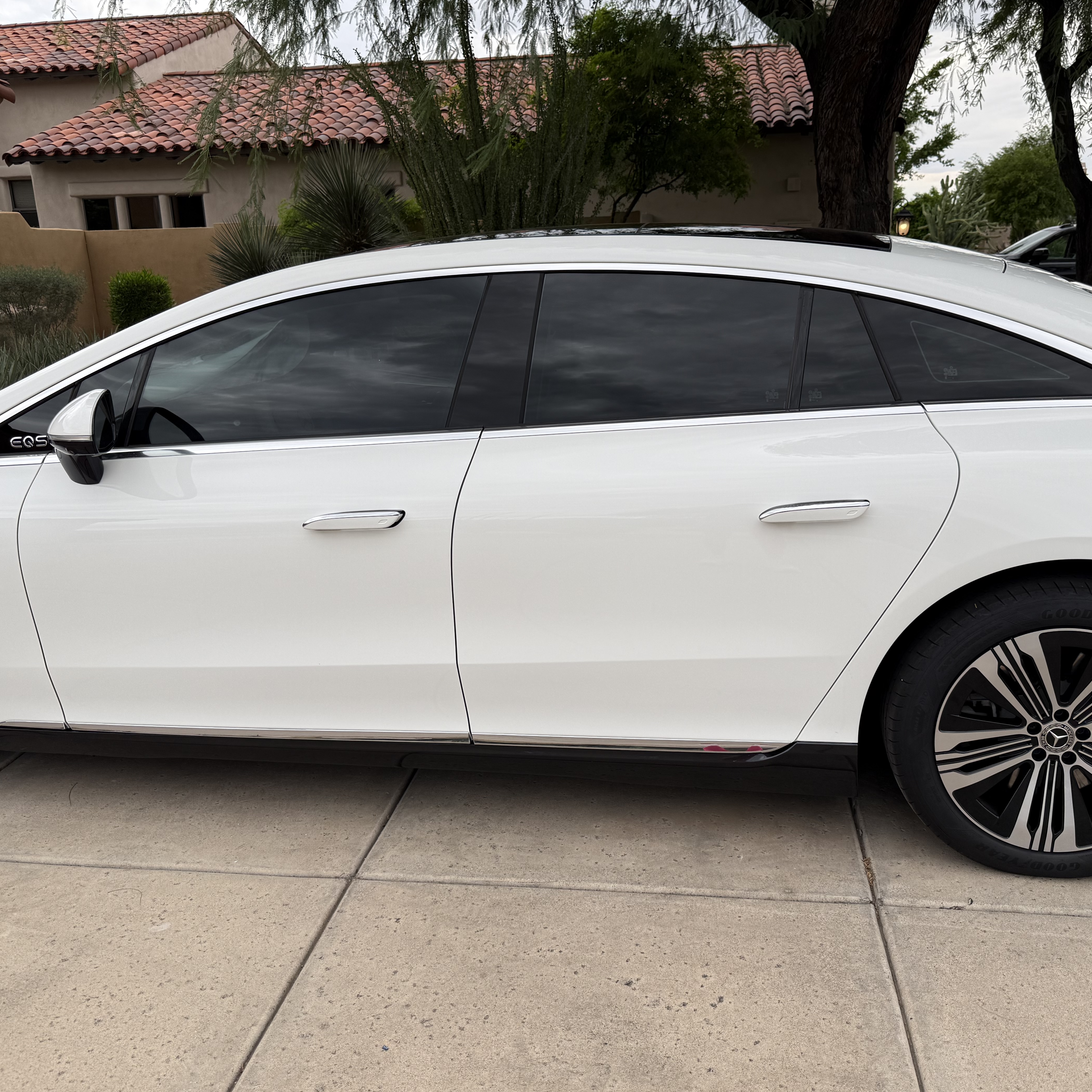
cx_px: 594
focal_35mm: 29
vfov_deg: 55.6
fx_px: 1035
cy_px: 545
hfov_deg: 55.5
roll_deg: +1.0
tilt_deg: -16.2
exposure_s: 1/955
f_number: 1.78
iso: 80
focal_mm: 6.76
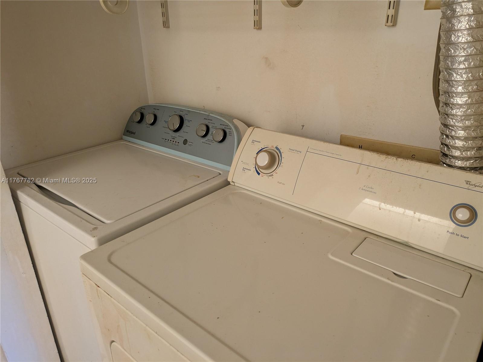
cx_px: 242
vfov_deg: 54.9
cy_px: 181
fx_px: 349
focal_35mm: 25
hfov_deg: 69.4
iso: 396
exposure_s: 1/40
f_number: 1.89
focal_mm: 5.43
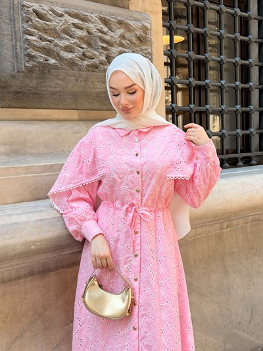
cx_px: 132
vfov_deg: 39.6
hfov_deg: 30.3
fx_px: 486
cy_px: 176
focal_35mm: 48
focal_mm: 6.76
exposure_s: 1/490
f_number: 1.78
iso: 64
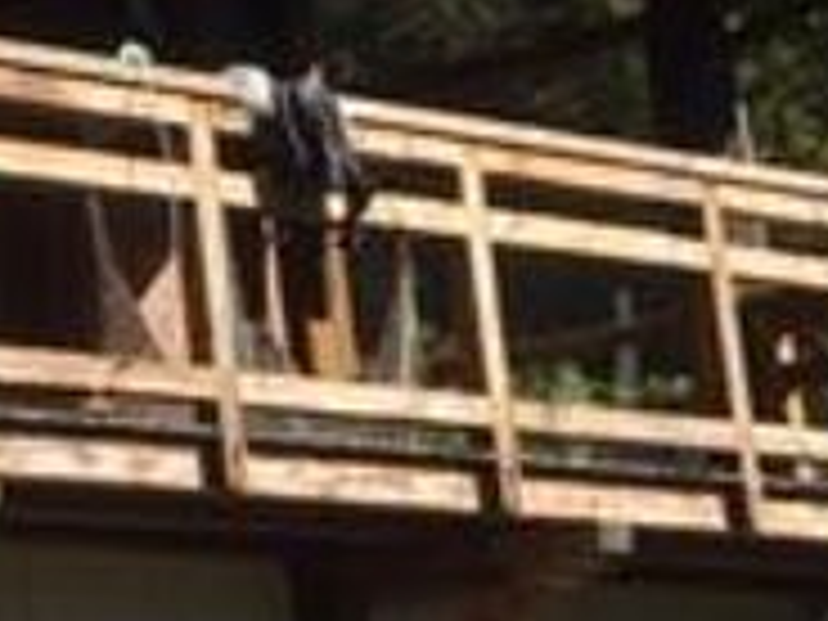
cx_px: -814
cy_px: 94
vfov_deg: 9.4
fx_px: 3779
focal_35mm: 158
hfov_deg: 11.3
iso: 25
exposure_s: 1/1923
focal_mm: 4.15
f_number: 2.2
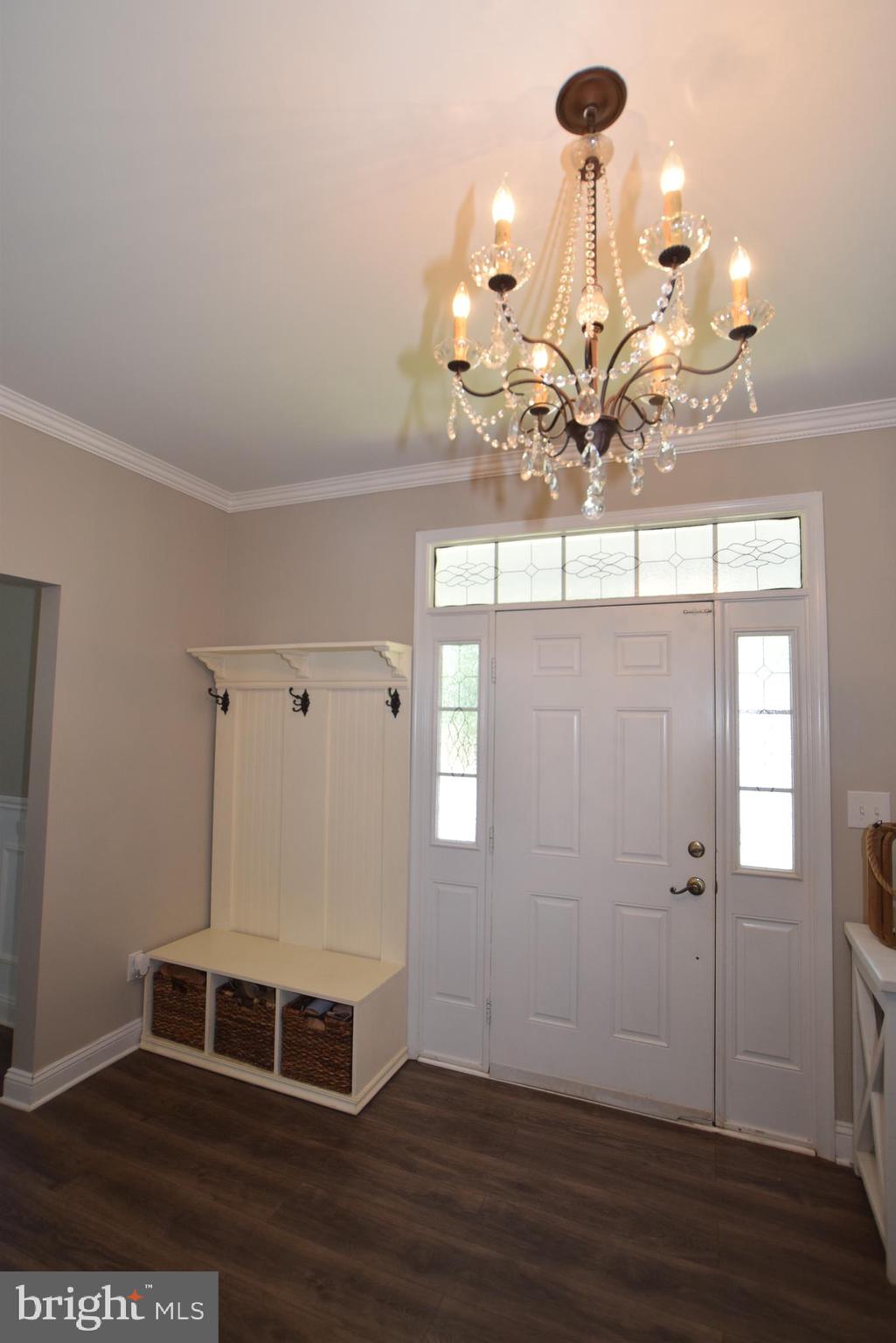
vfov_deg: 95.0
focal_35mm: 16
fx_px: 616
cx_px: 448
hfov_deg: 72.1
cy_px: 672
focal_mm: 11
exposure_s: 1/125
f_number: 5.6
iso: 500
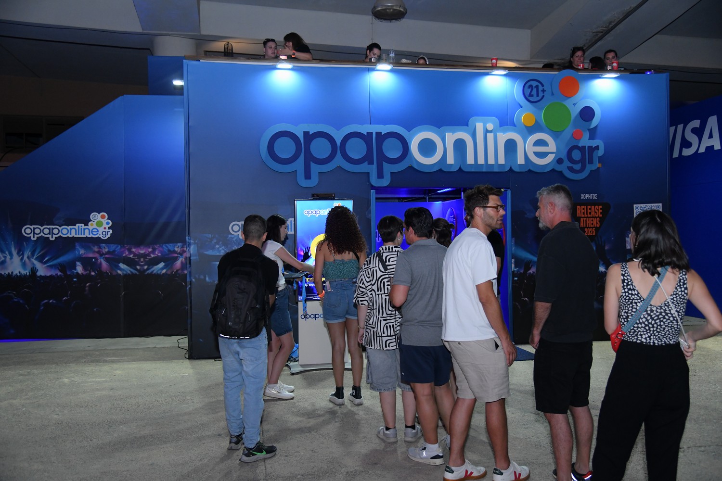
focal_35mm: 32
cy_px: 240
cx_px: 361
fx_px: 642
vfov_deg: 41.1
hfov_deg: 58.7
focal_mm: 32
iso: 2500
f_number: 4
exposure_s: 1/250
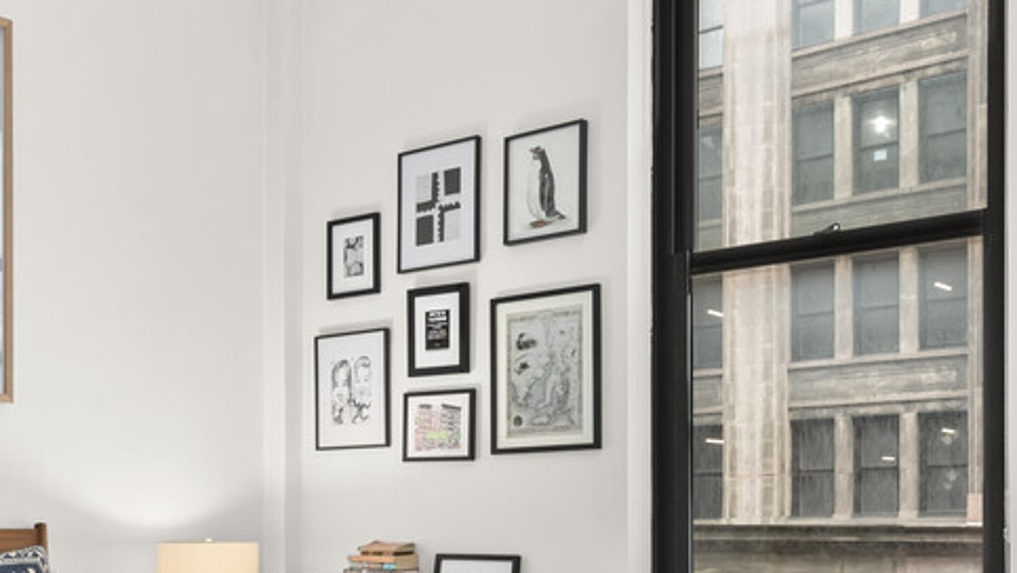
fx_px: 1403
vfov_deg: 22.5
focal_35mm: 52
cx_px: 333
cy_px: 525
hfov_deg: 39.3
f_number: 11
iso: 200
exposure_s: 1/1.25
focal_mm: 16
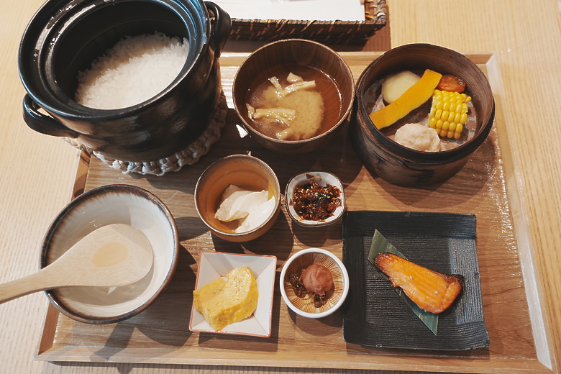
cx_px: 280
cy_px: 187
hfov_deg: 61.9
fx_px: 467
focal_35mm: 30
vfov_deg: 43.6
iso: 1000
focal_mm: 30
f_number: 4
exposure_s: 1/30
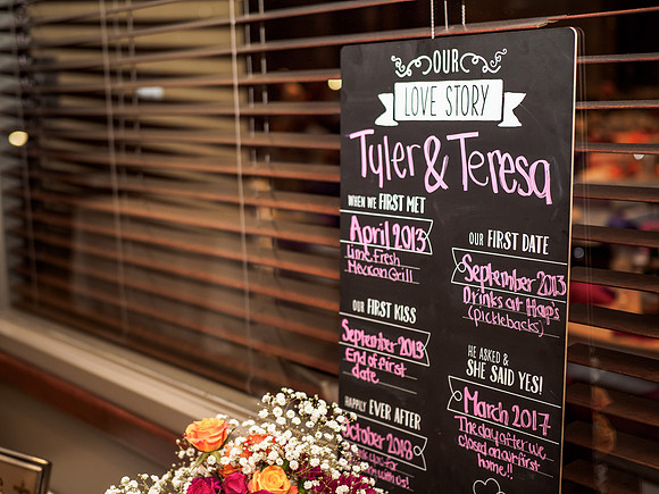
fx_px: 952
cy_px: 247
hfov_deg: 38.2
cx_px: 330
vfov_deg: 29.1
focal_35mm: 50
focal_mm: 25
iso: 200
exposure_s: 1/160
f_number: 1.8
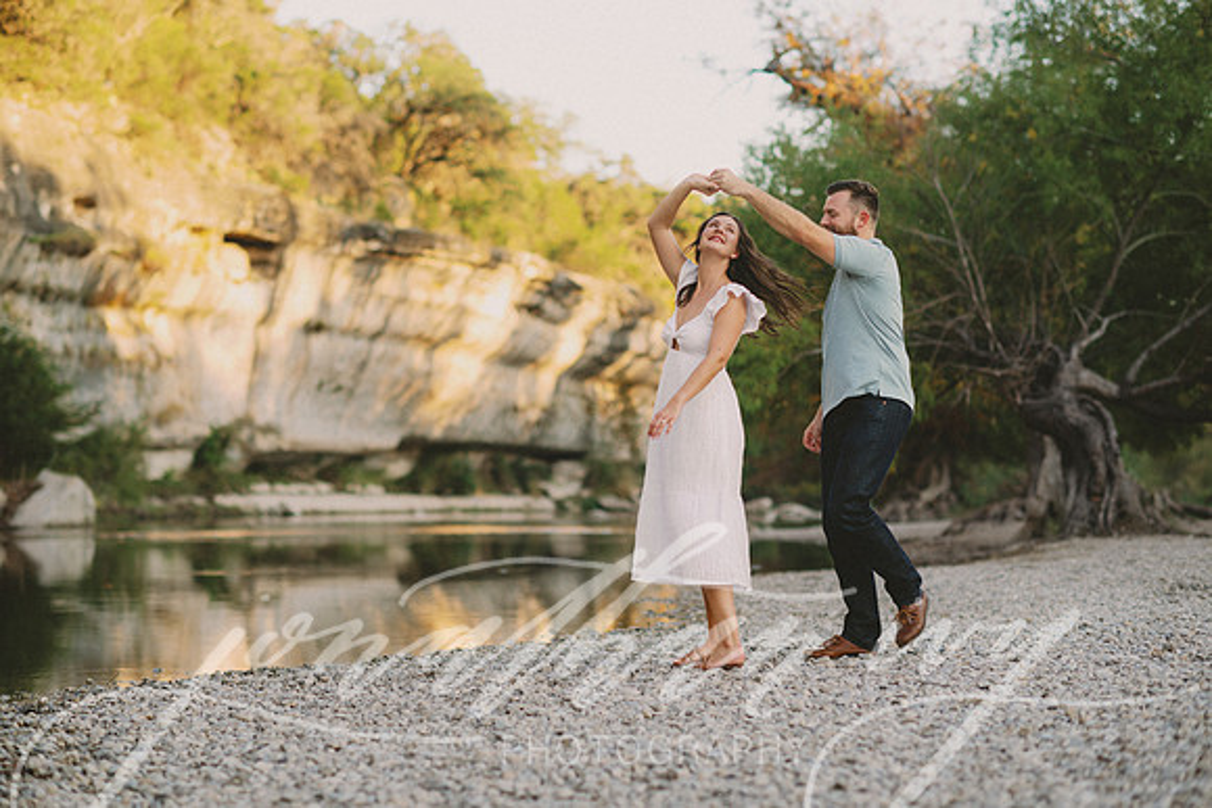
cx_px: 606
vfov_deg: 16.1
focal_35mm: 85
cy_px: 404
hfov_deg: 23.9
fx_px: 2862
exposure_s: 1/800
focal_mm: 85
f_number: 2.5
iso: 125
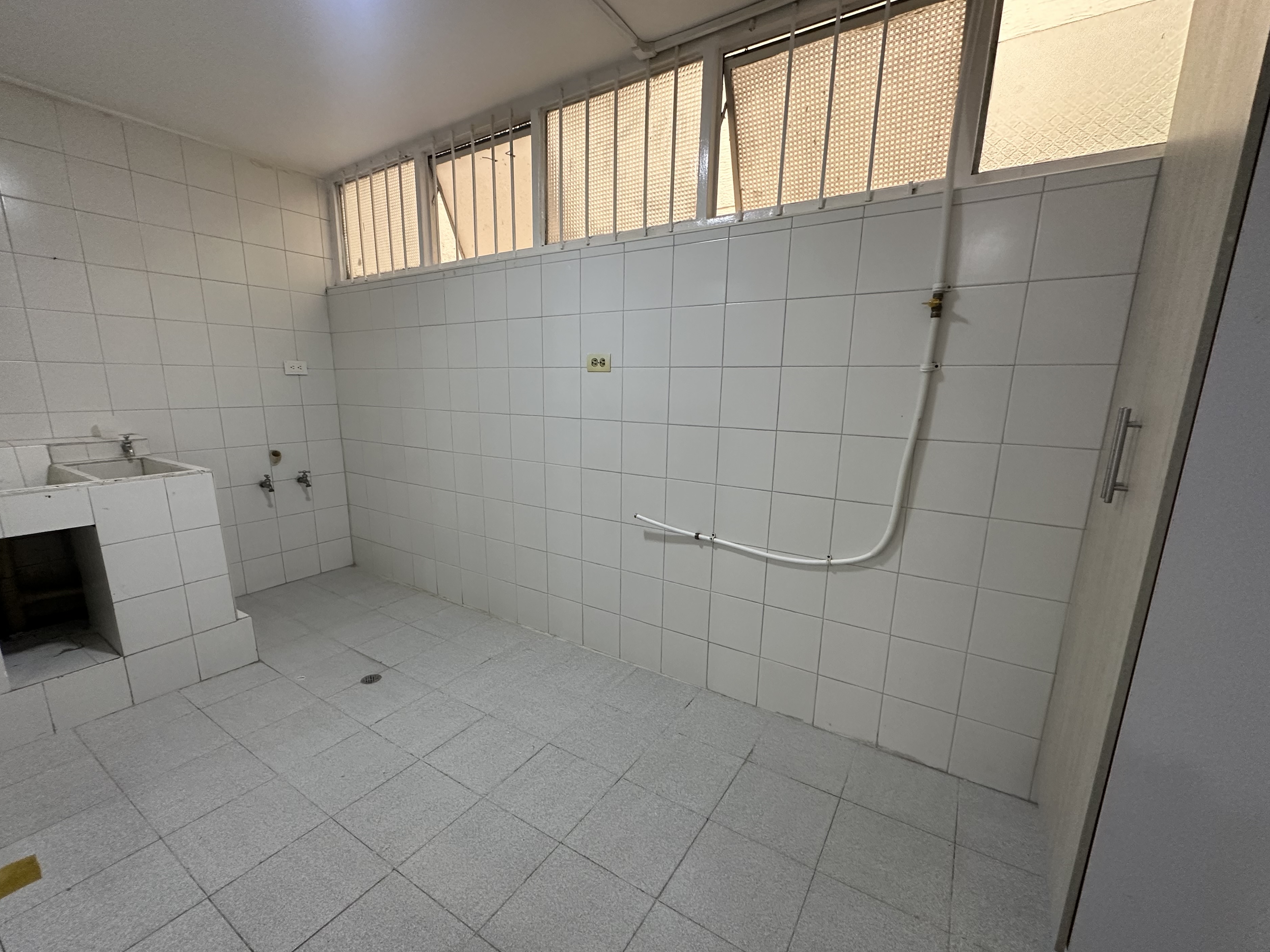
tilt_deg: -12.8
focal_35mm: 15
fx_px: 550
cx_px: 622
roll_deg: -1.1
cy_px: 505
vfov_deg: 81.7
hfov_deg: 98.2
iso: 250
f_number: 2.2
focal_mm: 2.22
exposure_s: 1/120
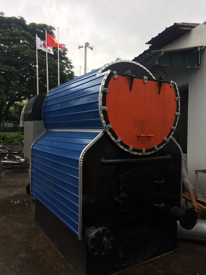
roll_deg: +0.9
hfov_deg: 48.2
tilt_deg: -2.8
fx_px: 230
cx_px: 103
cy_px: 138
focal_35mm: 29
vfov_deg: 61.7
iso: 32
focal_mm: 4.15
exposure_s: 1/398
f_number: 2.2
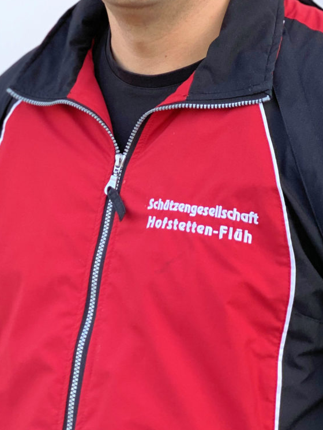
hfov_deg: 13.8
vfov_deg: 17.9
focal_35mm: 107
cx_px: 71
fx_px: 1330
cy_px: -8
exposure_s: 1/122
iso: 40
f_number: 2
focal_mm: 6
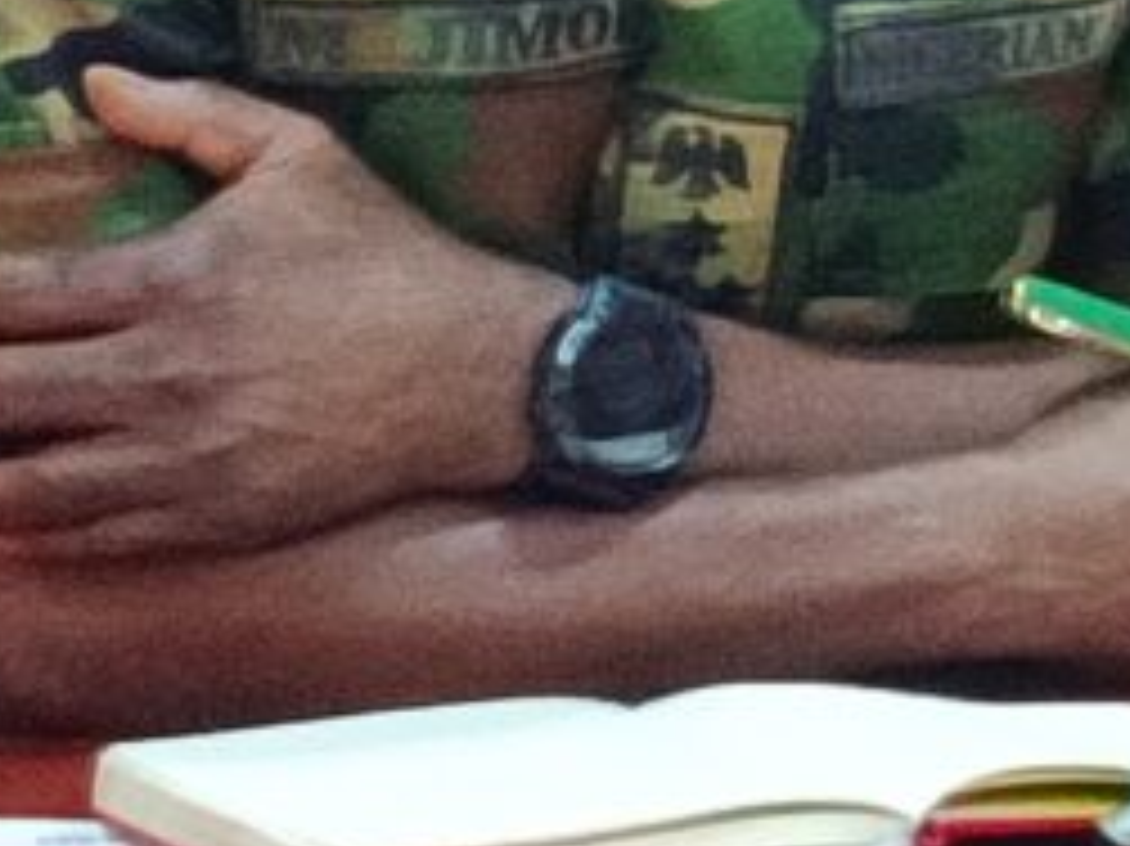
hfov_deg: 7.0
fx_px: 9201
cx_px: 936
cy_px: -648
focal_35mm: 282
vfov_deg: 5.2
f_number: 1.7
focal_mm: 5.24
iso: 1124
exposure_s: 1/25
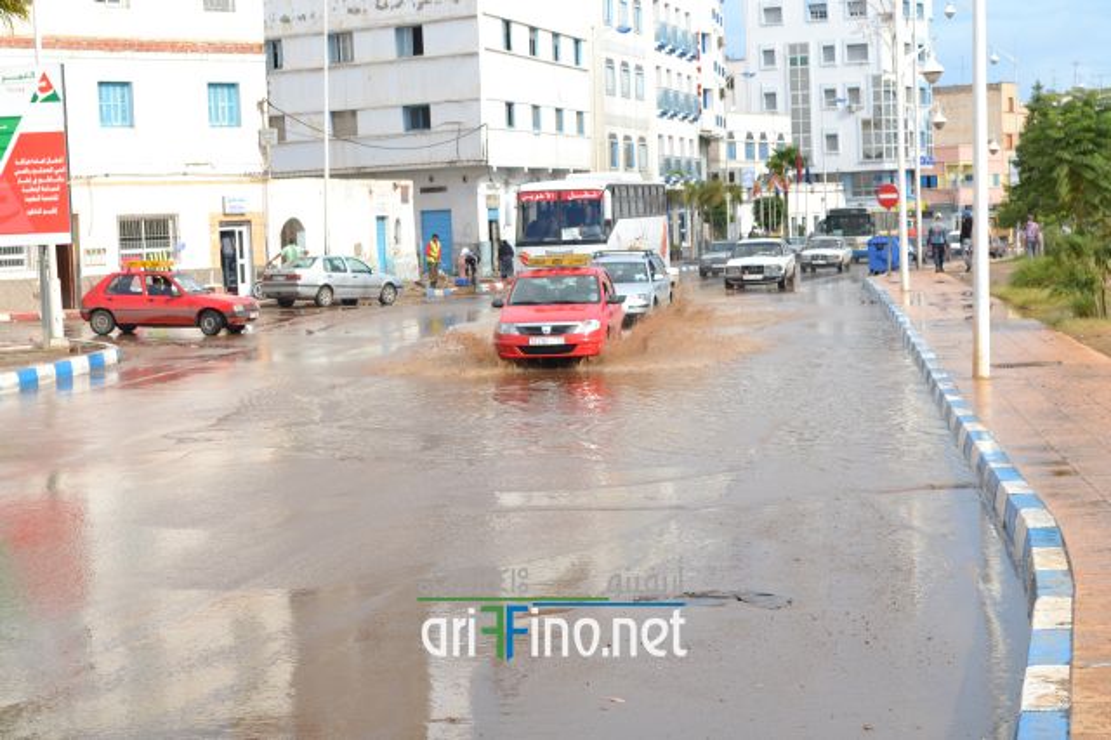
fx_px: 2545
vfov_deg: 16.5
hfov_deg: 24.6
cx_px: 556
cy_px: 370
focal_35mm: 82
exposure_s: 1/320
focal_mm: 55
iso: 100
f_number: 9
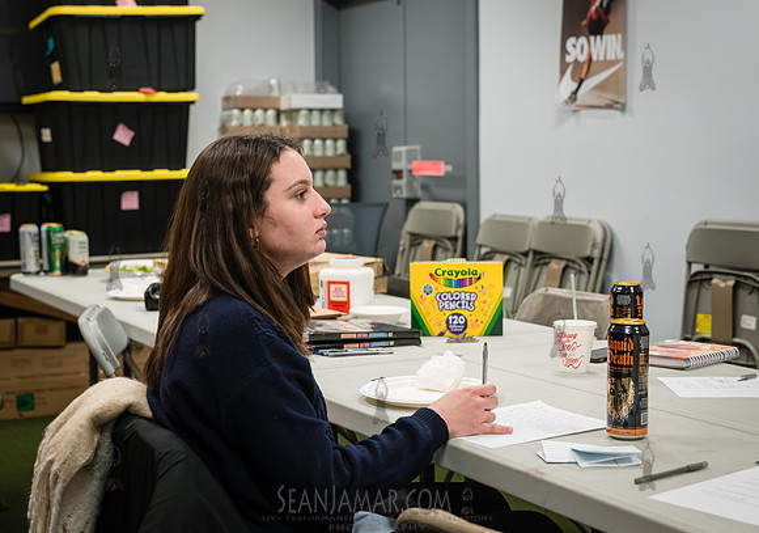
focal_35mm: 55
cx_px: 414
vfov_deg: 25.4
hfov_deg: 35.5
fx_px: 1183
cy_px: 257
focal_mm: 48
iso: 4000
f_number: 4
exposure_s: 1/400
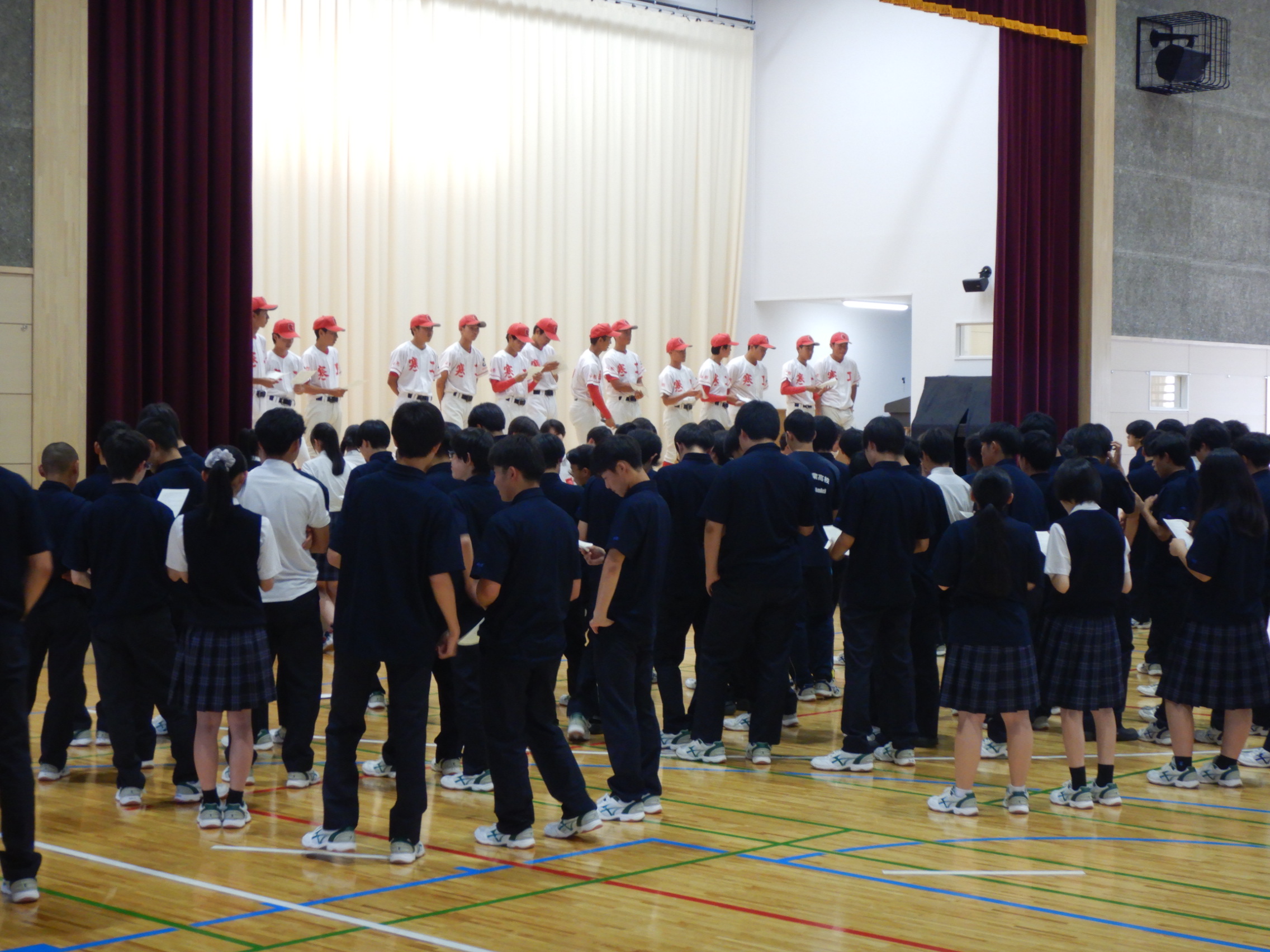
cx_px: 635
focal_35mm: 61
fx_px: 2238
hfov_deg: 31.7
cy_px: 476
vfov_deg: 24.0
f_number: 4.4
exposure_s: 1/30
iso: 360
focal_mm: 11
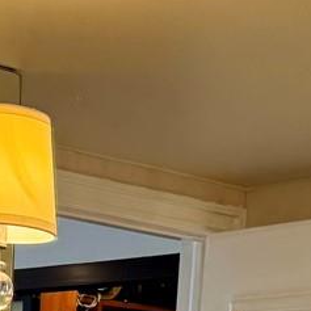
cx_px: -5
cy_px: 761
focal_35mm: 143
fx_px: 1454
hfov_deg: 12.1
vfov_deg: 10.4
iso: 160
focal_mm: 6.76
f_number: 1.78
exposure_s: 1/120
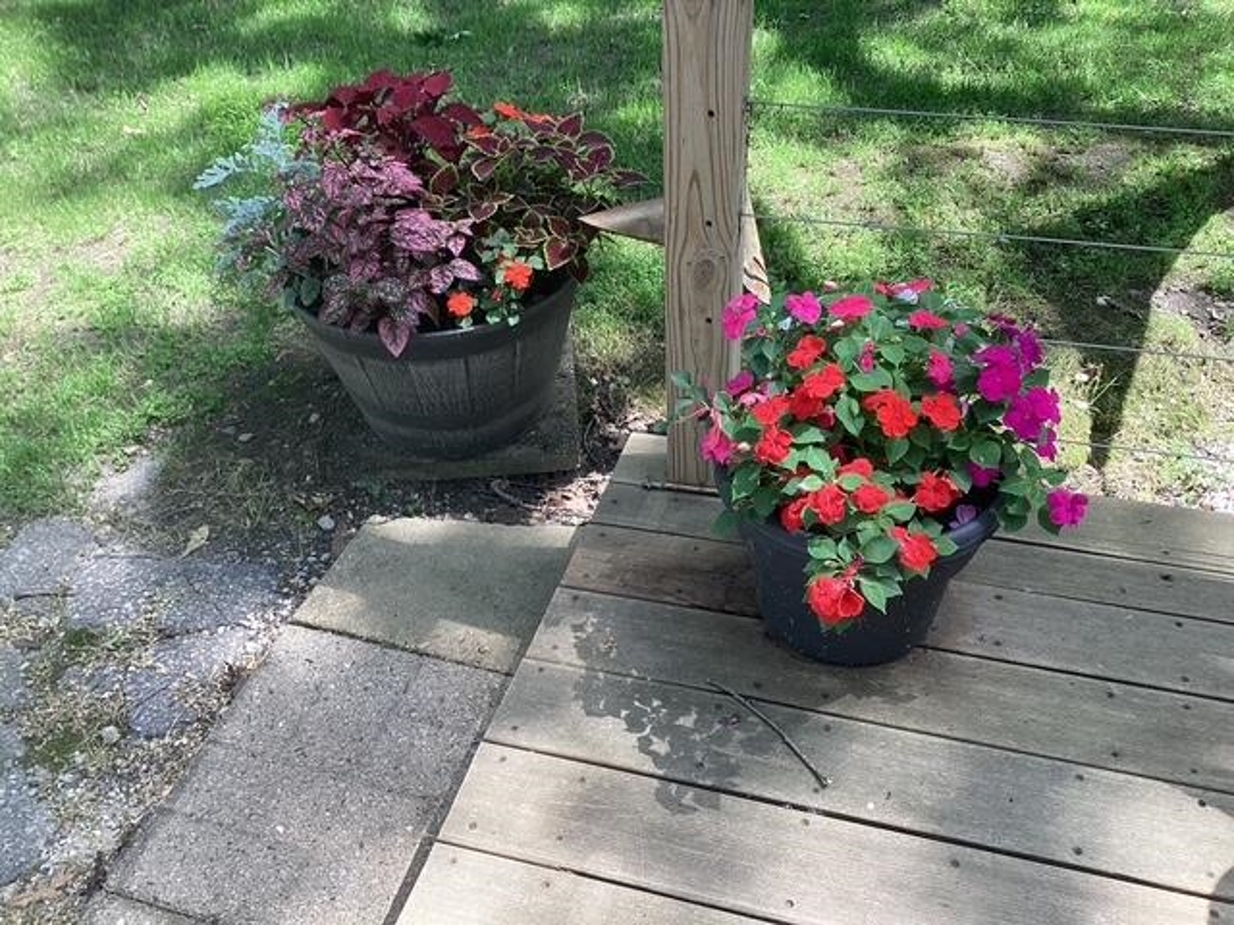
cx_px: 617
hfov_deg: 58.4
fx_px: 1105
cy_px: 462
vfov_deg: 45.4
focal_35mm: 31
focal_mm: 3.3
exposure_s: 1/120
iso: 32
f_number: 2.4
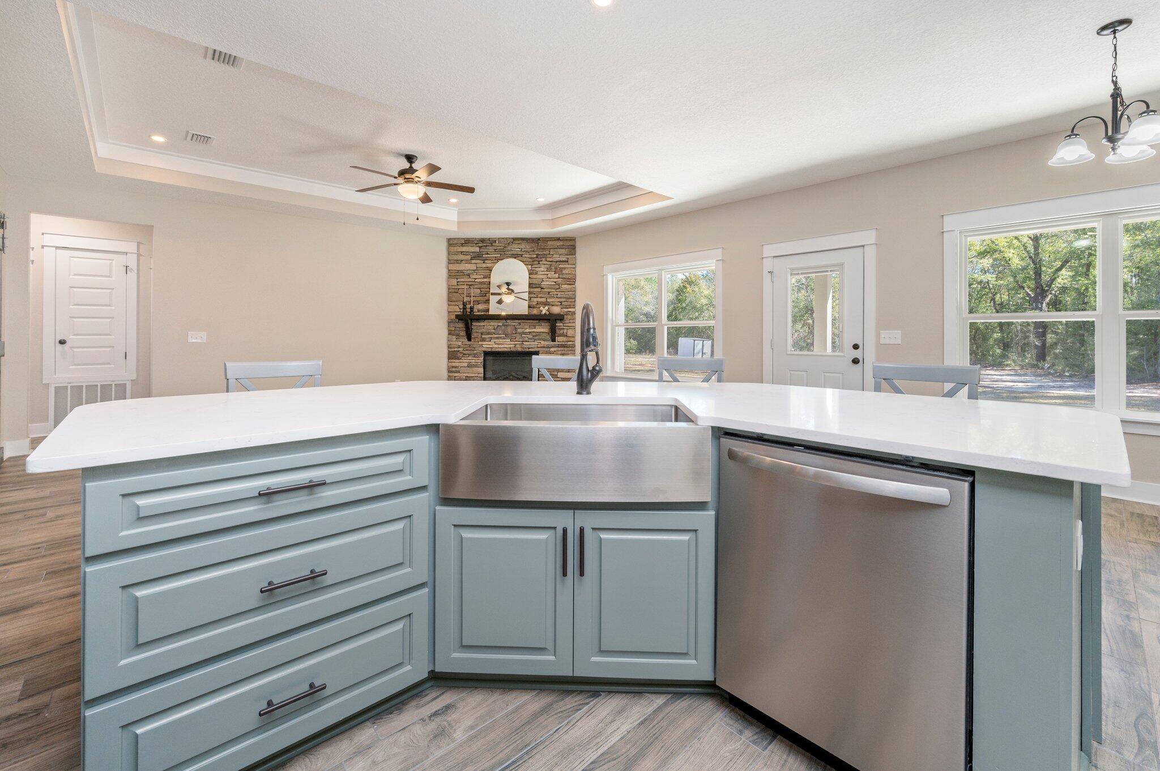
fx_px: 451
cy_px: 386
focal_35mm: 14
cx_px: 580
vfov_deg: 81.1
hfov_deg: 104.3
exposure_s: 1/30
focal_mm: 14
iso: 500
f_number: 9
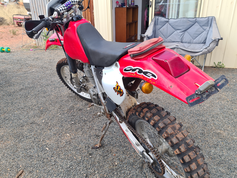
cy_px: 90
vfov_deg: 49.7
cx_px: 121
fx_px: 192
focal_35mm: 28
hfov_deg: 63.4
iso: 50
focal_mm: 5.4
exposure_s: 1/688
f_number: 1.8
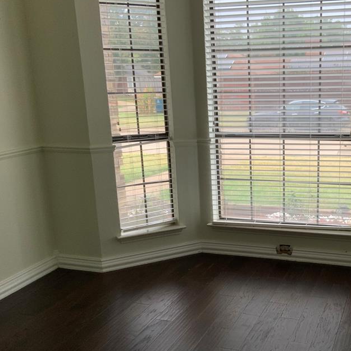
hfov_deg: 38.8
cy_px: 200
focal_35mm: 42
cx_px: 269
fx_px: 482
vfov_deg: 39.9
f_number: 1.8
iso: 50
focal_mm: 3
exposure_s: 1/60
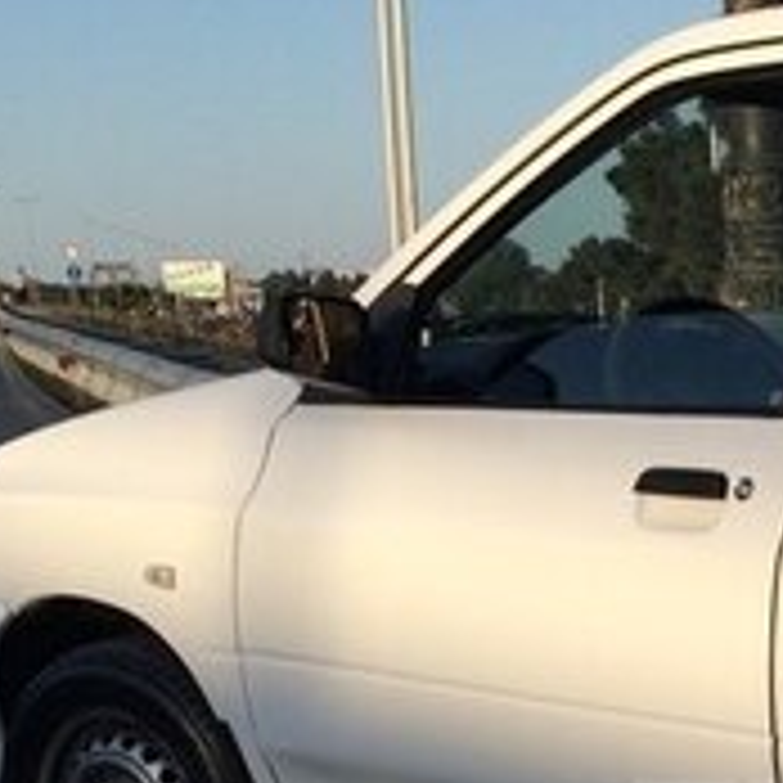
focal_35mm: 97
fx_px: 2482
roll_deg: +1.3
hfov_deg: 16.6
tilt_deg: -11.8
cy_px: 848
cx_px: 1094
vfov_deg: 17.4
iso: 32
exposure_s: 1/1580
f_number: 2.2
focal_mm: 4.15
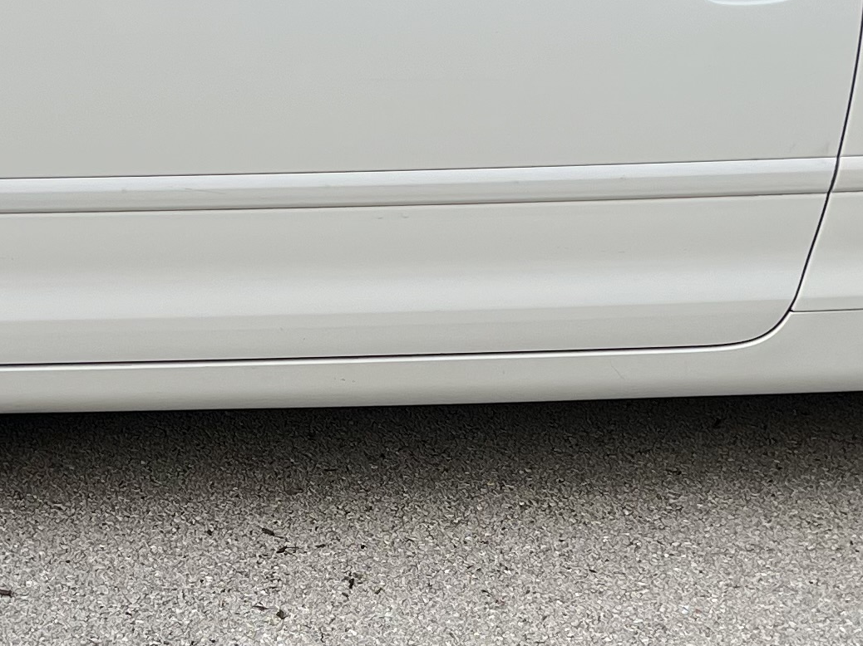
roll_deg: -2.3
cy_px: 399
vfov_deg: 14.6
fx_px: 2517
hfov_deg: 19.5
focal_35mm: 101
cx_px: 451
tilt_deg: -23.2
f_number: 1.6
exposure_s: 1/121
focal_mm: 5.1
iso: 50
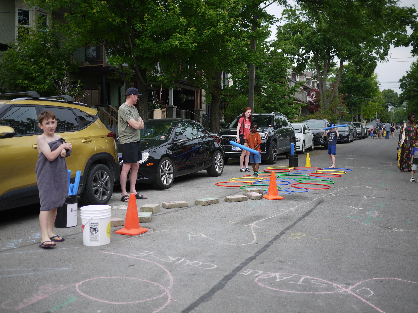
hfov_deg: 46.8
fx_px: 483
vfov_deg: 36.0
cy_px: 156
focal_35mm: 40
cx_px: 209
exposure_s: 1/800
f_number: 1.8
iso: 100
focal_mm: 20
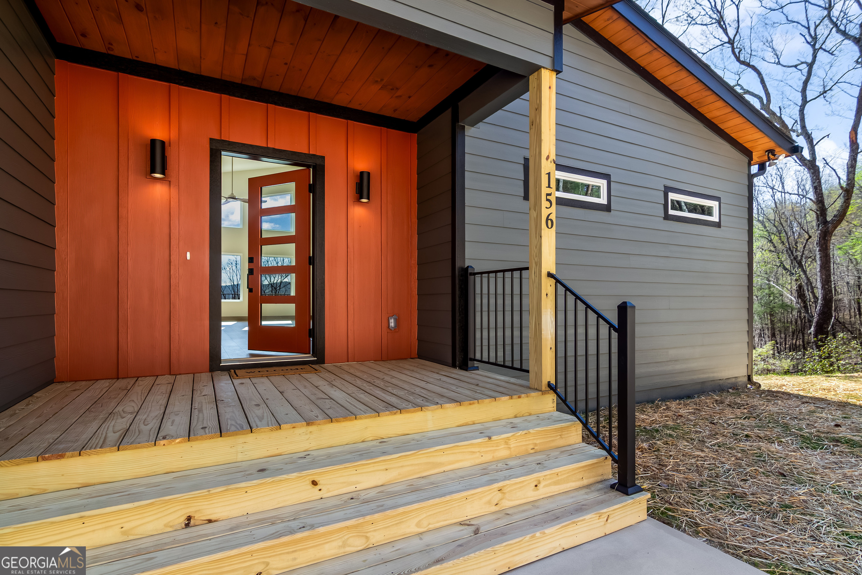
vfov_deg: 72.1
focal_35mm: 16
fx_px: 395
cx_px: 431
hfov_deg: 95.0
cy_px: 288
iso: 400
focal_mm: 11
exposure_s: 1/125
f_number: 9
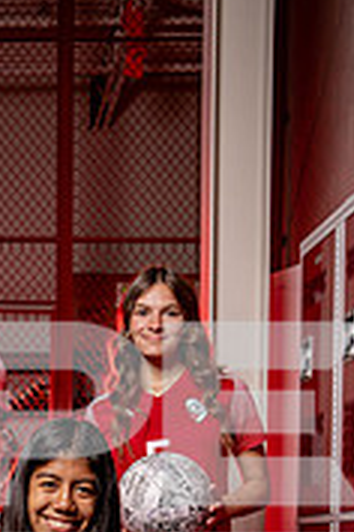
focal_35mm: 71
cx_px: -75
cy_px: 628
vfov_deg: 25.7
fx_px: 1047
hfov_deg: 18.2
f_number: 8
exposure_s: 1/250
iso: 100
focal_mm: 28
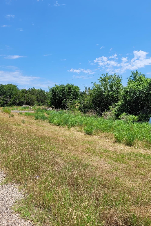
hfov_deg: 46.4
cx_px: 80
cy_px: 110
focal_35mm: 28
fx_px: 176
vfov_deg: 65.5
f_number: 1.8
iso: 40
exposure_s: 1/2339
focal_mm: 5.4
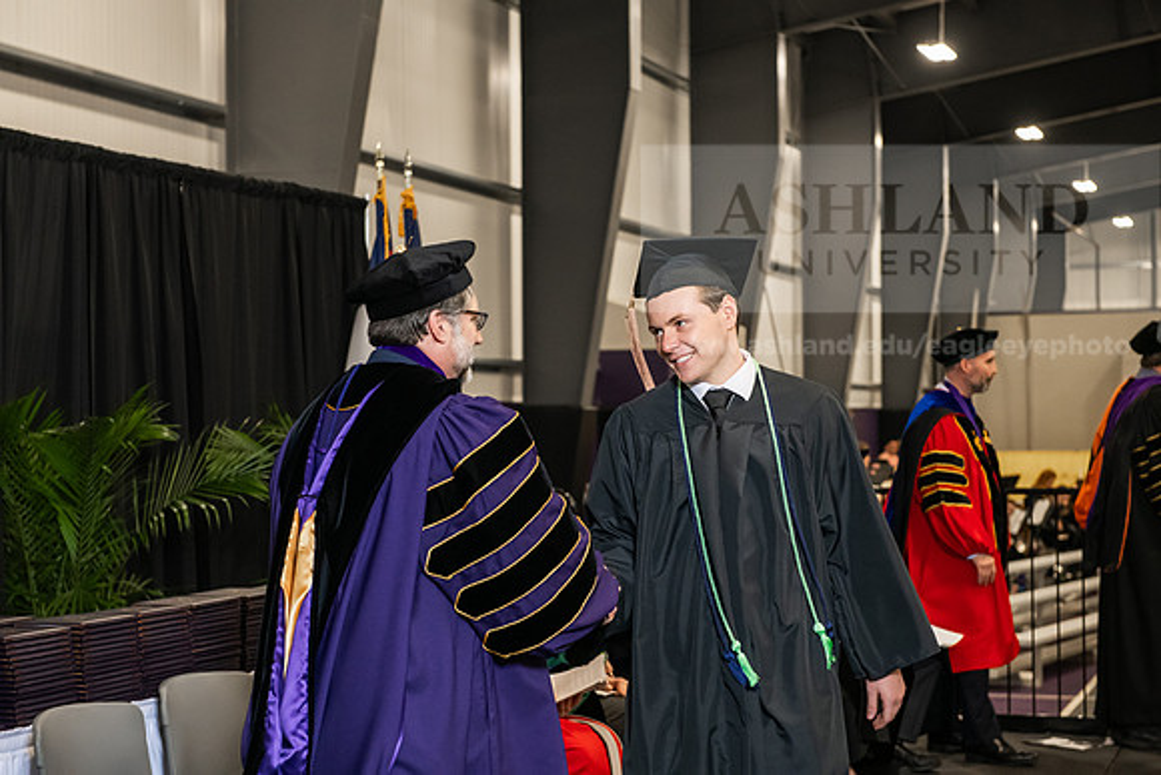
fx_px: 2258
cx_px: 580
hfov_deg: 28.8
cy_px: 388
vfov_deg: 19.5
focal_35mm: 70
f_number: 5
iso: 2500
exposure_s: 1/200
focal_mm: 70
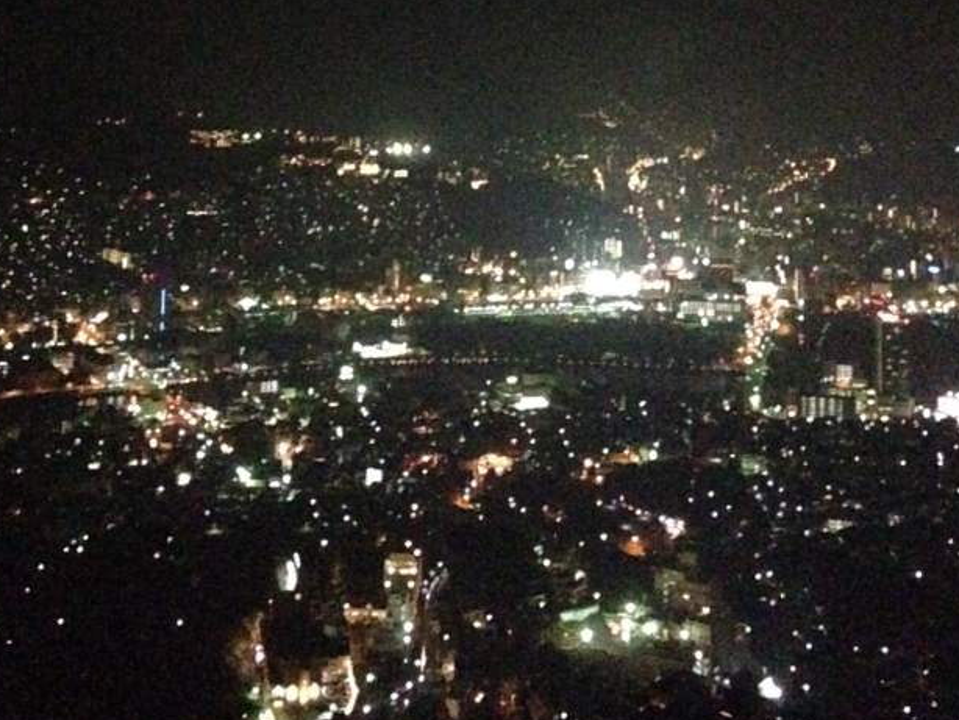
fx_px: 1524
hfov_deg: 34.9
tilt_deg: +1.2
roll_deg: -1.9
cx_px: 503
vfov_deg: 25.2
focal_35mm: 55
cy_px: -9
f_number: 2.4
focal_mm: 4.12
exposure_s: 1/15
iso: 3200
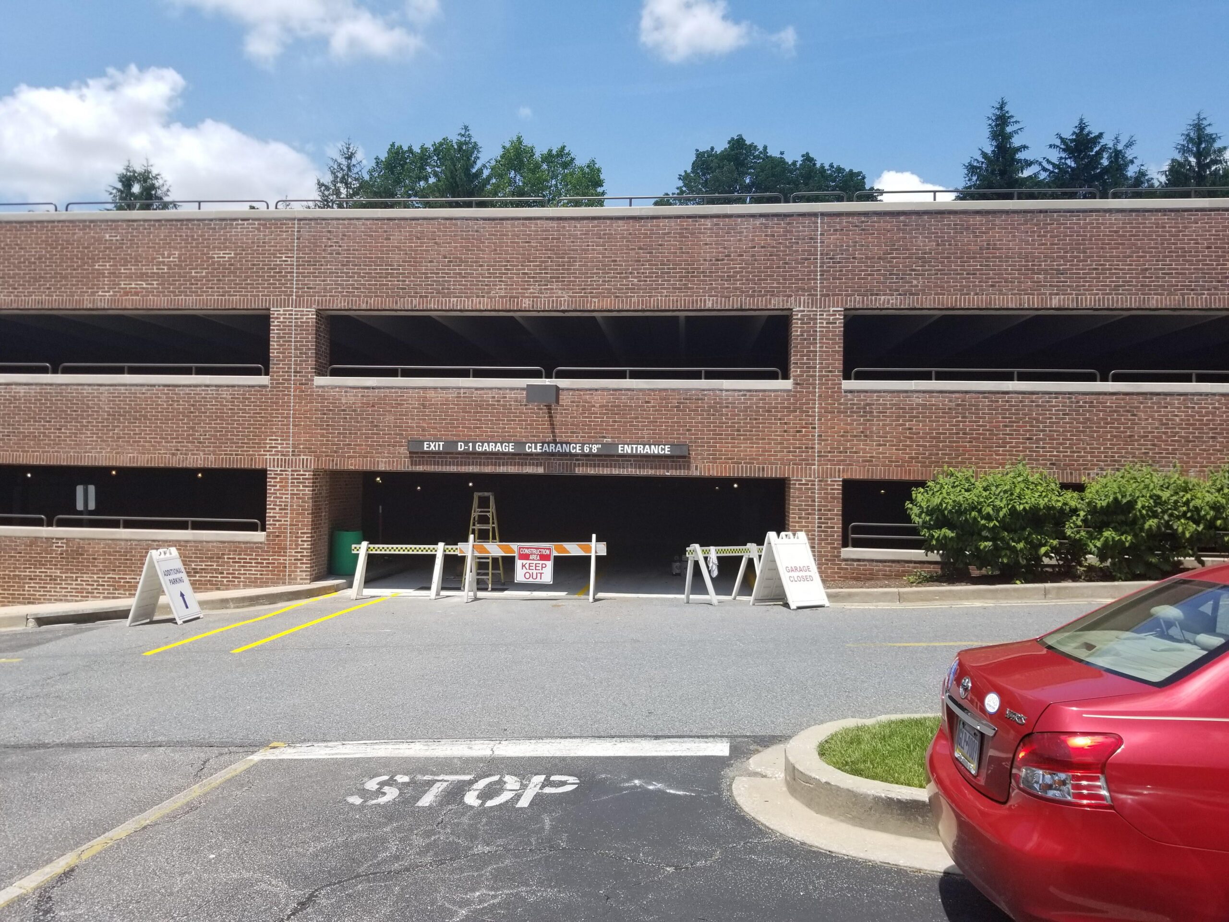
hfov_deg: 67.3
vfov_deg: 53.1
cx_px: 614
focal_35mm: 26
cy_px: 461
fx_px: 923
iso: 50
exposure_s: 1/2048
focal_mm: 4.25
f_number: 1.7
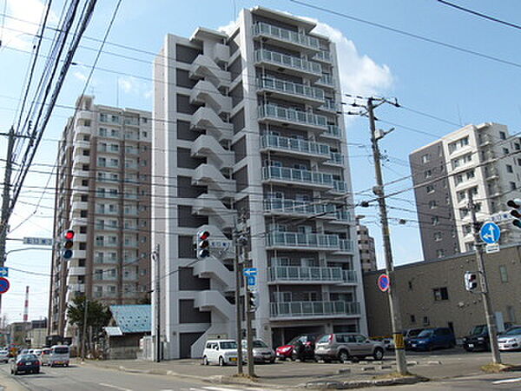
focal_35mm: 32
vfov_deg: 44.2
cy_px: 196
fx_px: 482
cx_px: 260
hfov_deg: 56.8
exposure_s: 1/1000
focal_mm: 5.8
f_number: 4
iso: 100
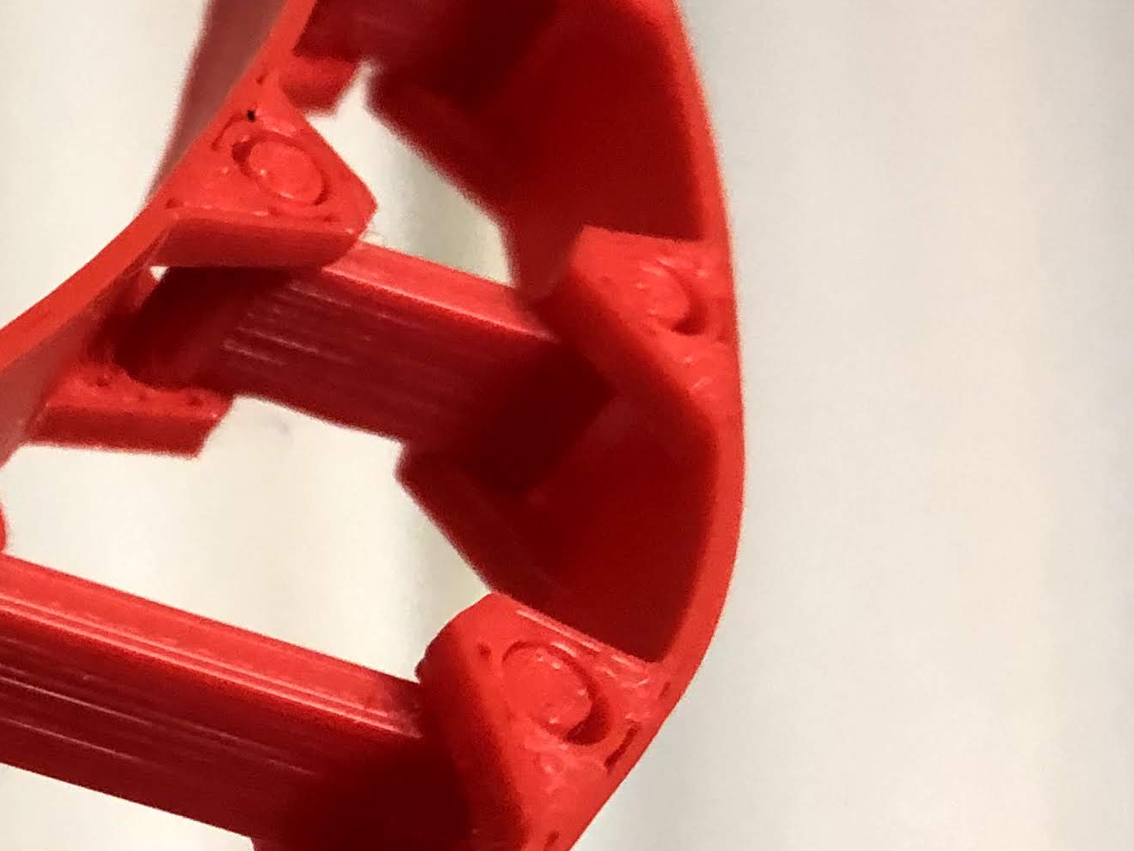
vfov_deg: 17.4
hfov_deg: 20.3
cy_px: 437
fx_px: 2785
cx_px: -476
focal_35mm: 85
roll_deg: +2.3
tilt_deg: -0.8
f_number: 1.8
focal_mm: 3.99
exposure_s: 1/15
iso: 80
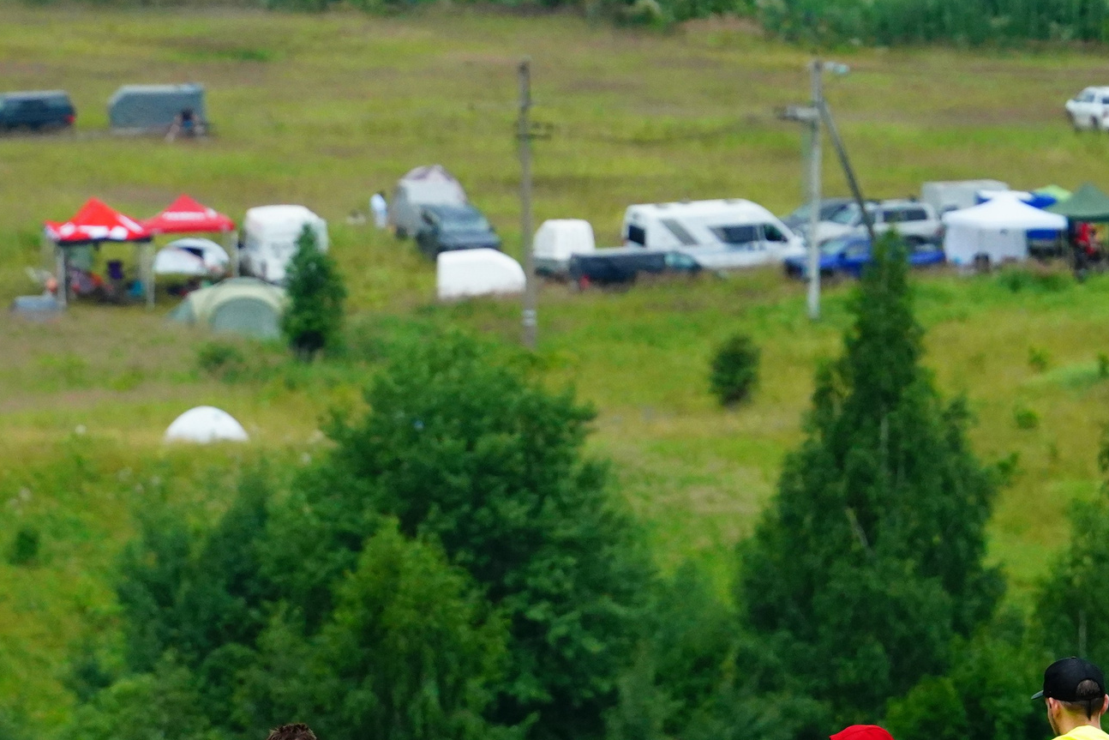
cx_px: 385
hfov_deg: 5.8
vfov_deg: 3.9
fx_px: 10967
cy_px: 611
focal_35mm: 356
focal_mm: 180
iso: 5000
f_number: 5.6
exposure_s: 1/6400
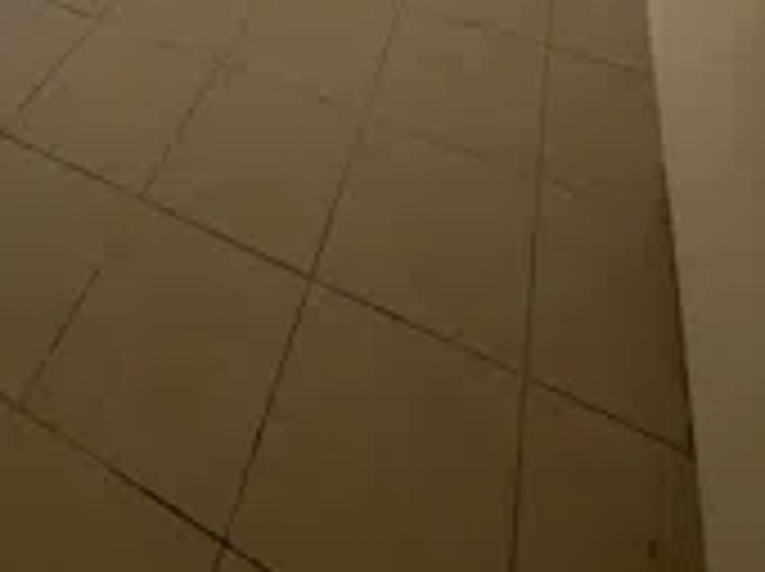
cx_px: 238
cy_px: -306
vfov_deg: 27.5
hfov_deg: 54.0
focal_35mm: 33
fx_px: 728
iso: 80
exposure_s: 1/99
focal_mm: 2.22
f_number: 2.2
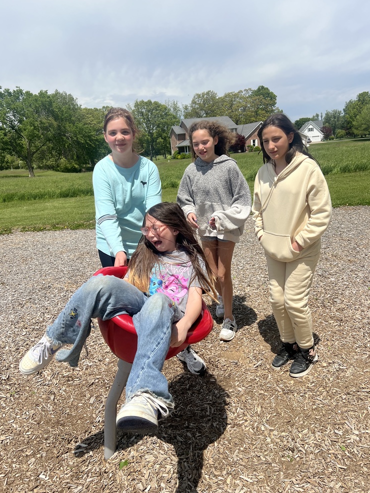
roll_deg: +6.7
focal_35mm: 27
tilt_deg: -12.3
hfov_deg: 51.4
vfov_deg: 65.3
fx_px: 385
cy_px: 242
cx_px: 190
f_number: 1.5
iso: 50
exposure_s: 1/6211
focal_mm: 5.7
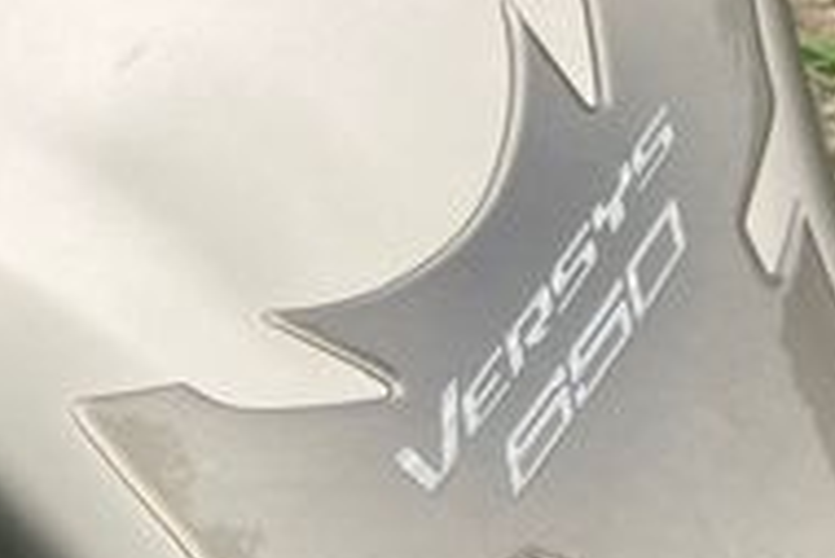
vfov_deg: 13.9
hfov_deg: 19.5
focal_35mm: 98
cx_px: -185
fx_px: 2275
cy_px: 97
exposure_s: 1/170
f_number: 1.8
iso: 25
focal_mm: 3.99
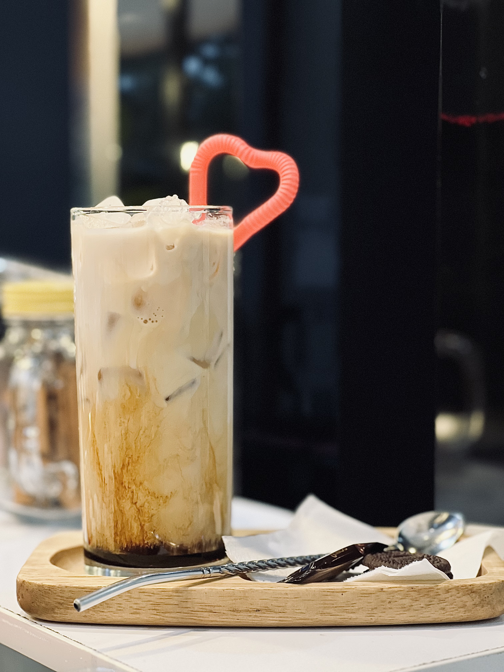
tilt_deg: -1.5
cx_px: 252
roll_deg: +0.5
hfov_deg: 19.1
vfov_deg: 25.3
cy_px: 336
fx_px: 1495
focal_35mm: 77
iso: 320
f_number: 2.8
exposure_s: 1/25
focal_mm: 9
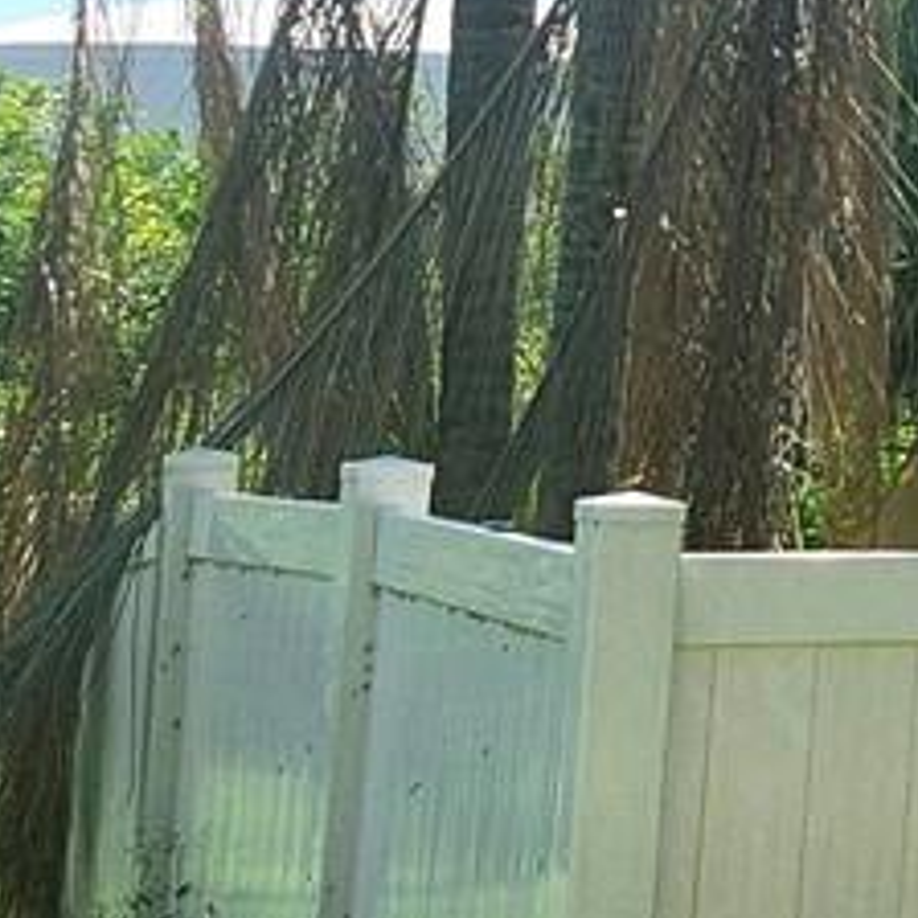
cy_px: -135
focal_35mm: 145
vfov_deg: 11.8
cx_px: 2410
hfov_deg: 10.1
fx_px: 4350
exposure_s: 1/1000
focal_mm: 5.54
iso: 25
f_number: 1.8
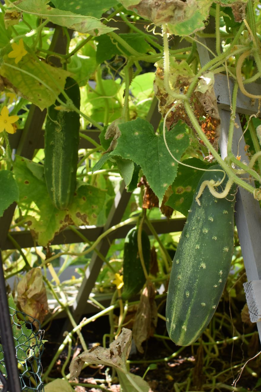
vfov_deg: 37.9
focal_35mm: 52
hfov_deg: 25.8
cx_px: 130
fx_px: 571
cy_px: 196
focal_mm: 35
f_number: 8
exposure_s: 1/250
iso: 400
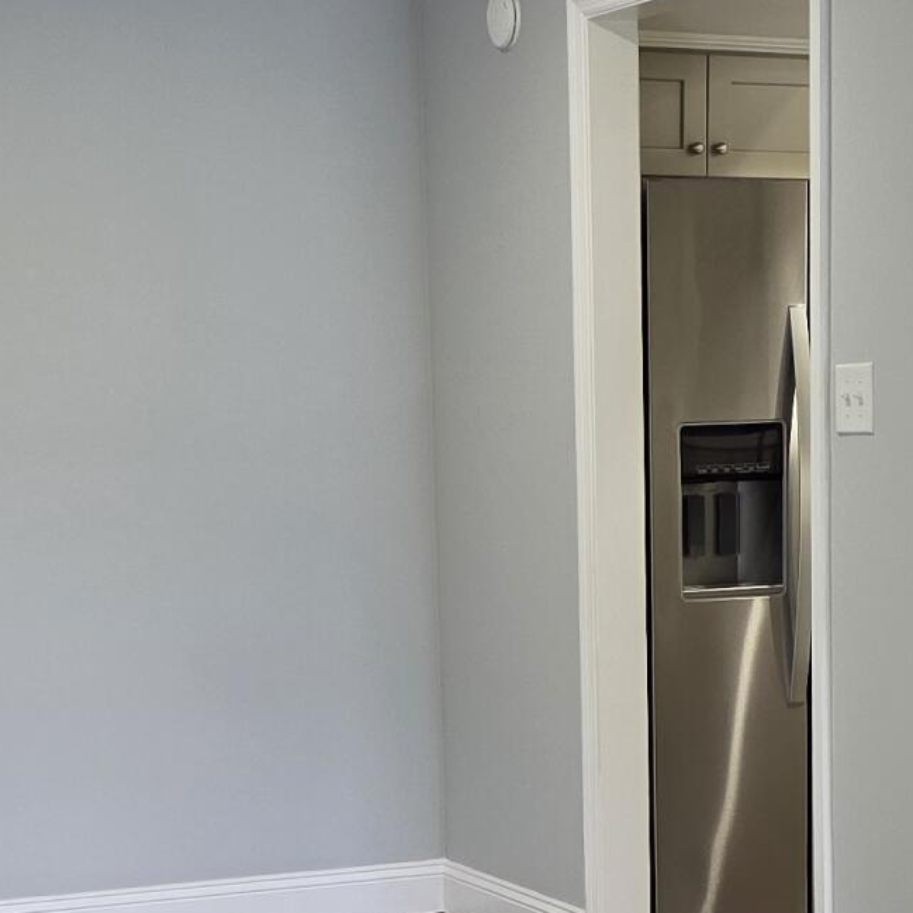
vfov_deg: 18.1
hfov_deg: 18.5
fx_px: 2805
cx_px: 537
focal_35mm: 94
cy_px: 896
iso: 250
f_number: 1.7
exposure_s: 1/120
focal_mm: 6.3
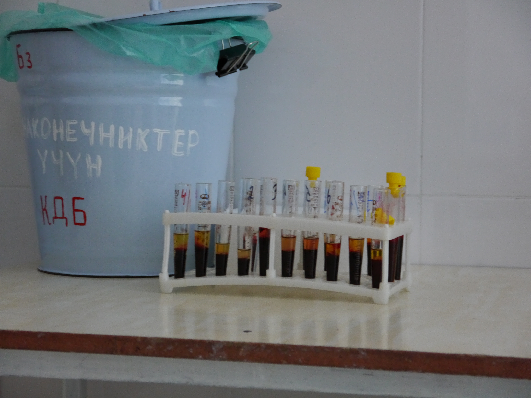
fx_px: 1289
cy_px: 199
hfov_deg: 23.3
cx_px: 266
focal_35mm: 84
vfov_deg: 17.6
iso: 1600
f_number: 5.6
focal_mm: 42
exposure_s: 1/30
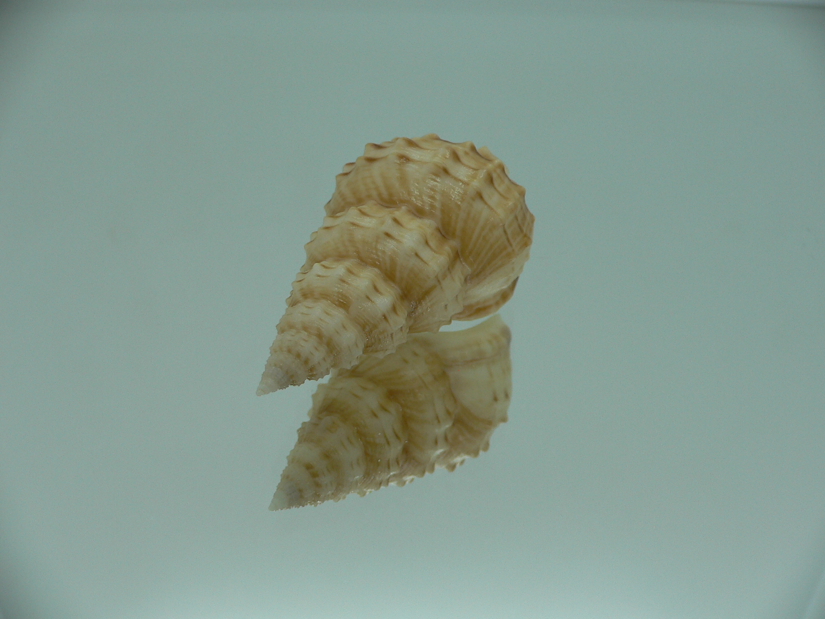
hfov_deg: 52.6
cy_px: 310
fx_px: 834
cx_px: 412
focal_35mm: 35
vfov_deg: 40.7
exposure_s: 1/60
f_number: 2.8
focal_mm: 4.6
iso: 80
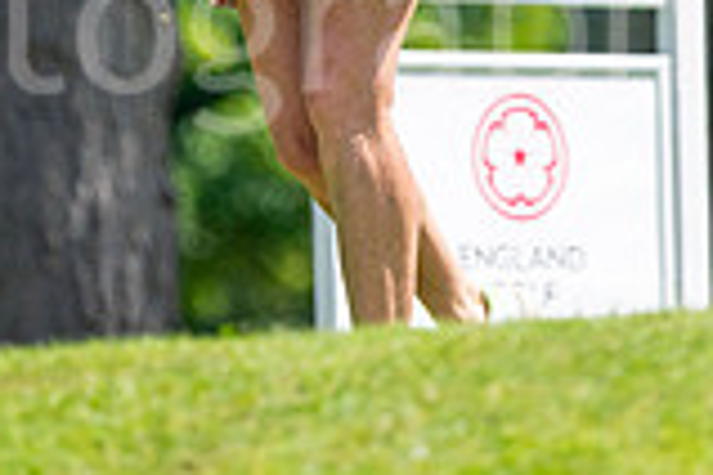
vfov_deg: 1.3
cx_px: 238
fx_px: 21685
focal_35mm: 1095
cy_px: -190
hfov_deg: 1.9
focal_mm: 300
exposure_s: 1/3200
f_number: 4.5
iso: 320
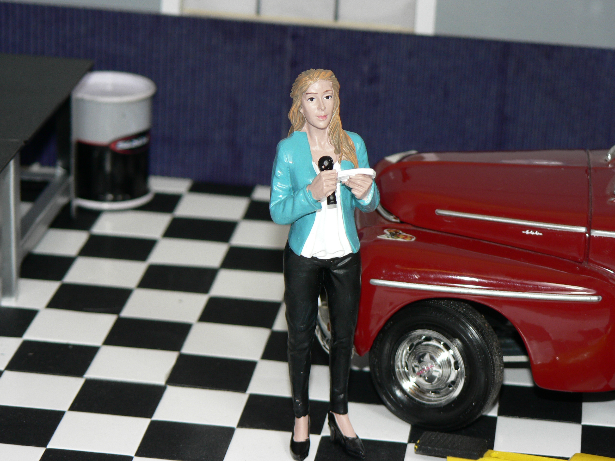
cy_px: 230
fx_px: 2167
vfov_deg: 12.1
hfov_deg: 16.1
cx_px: 308
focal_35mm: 122
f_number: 3.2
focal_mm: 20.3
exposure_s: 1/60
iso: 100
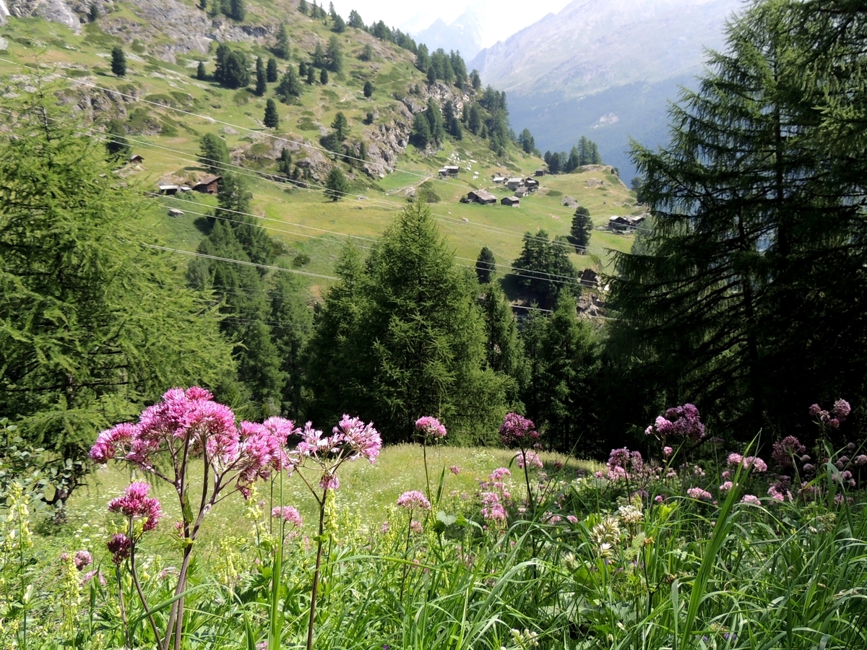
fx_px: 751
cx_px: 434
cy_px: 325
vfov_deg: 46.8
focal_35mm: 30
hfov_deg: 60.0
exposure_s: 1/500
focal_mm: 5.3
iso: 100
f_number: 3.1
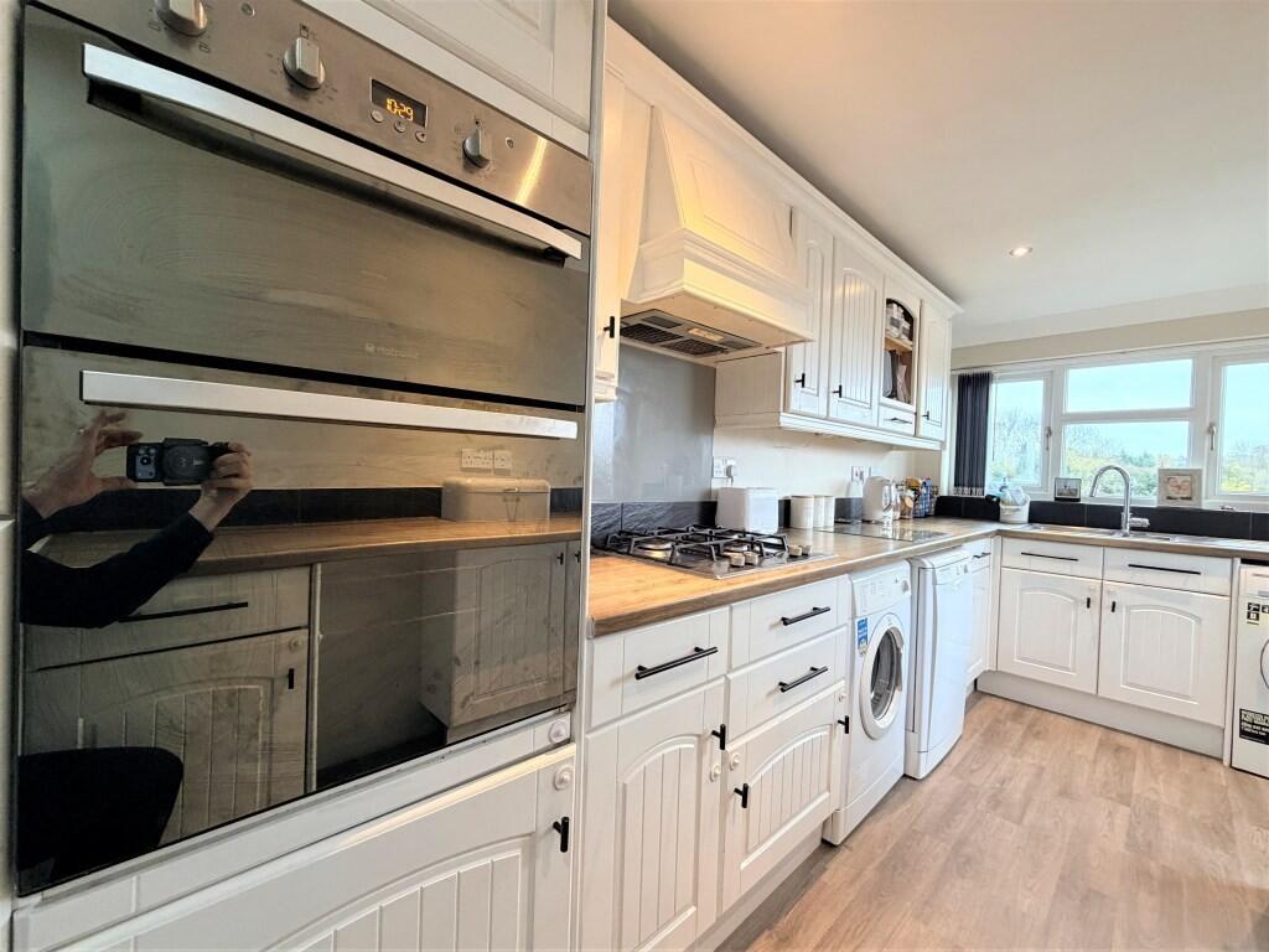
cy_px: 476
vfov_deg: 85.7
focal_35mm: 14
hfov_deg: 102.1
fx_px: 513
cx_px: 634
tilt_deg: -1.1
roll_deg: -0.4
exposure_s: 1/50
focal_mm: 2.22
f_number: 2.2
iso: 320
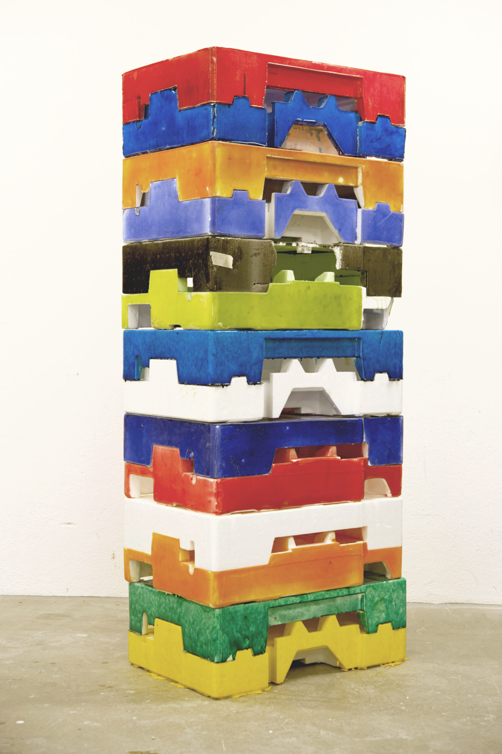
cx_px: 251
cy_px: 377
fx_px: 1257
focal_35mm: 60
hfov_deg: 22.6
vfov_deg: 33.4
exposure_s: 1/40
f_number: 5.6
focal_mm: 60
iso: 200
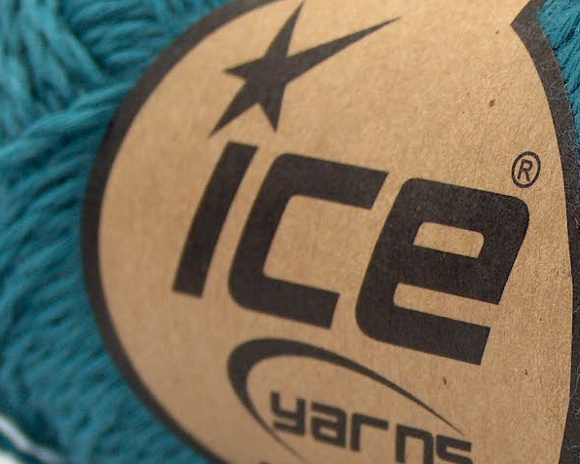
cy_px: 258
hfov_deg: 10.7
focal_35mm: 179
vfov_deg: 8.6
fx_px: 3073
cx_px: 572
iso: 100
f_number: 2.9
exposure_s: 1/4.1
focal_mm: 17.25
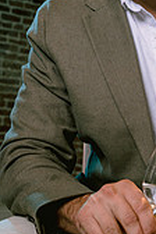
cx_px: 187
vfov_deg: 21.7
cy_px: 107
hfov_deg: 14.1
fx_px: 611
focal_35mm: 94
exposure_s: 1/160
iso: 200
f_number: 5.6
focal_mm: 35
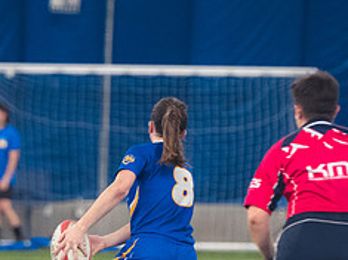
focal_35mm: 604
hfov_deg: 3.3
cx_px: 116
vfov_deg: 2.5
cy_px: 194
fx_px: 6069
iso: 3600
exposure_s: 1/320
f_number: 2.8
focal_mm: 170
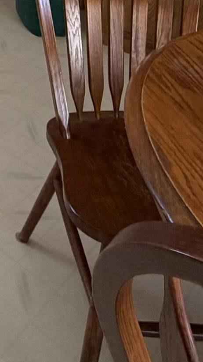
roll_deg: +0.1
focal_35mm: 57
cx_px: -105
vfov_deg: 28.3
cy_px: -136
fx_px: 546
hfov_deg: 18.5
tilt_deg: -9.1
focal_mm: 2.22
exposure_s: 1/121
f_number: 2.2
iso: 250
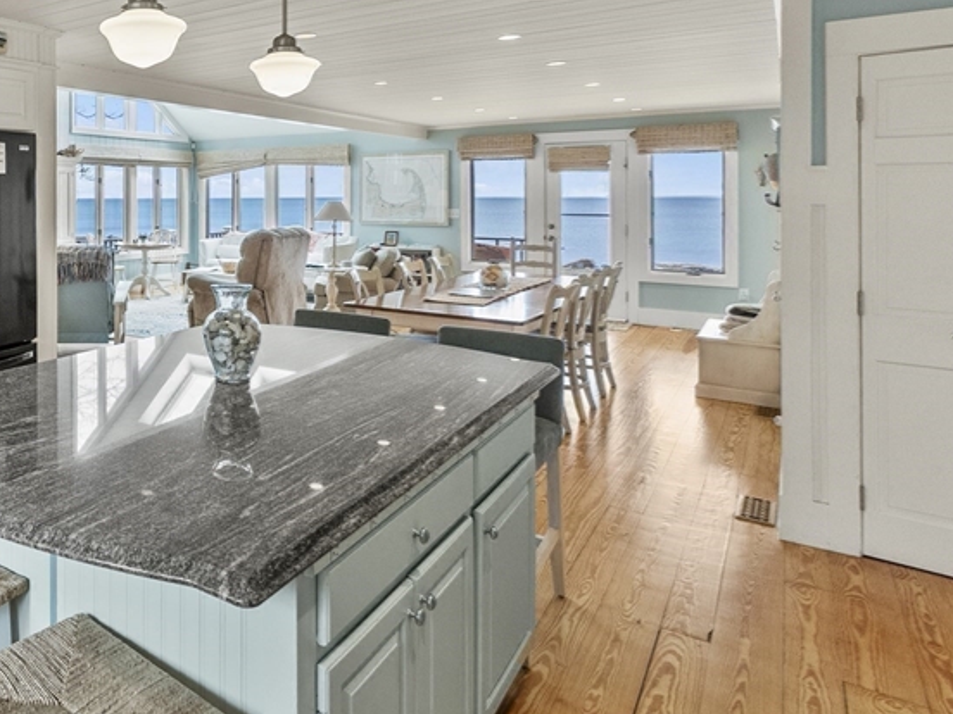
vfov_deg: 54.1
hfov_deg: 61.2
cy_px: 257
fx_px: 688
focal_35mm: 25
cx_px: 140
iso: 800
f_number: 5.6
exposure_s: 1/80
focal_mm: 14
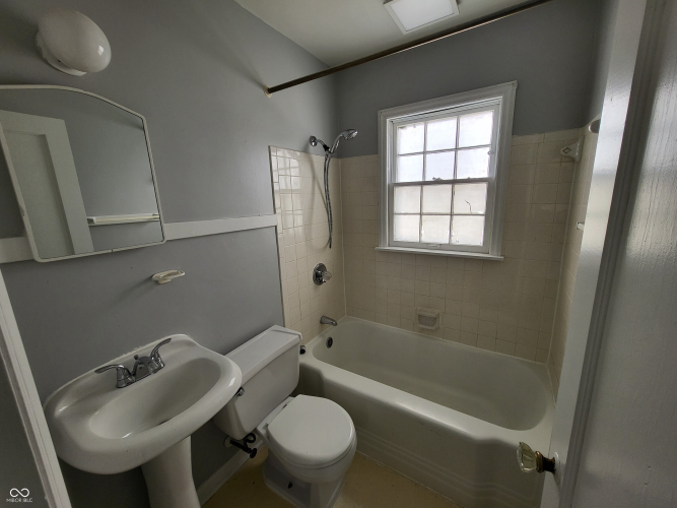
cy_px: 254
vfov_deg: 89.9
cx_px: 338
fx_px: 254
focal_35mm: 13
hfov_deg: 106.2
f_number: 2.2
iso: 64
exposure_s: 1/60
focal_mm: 1.74
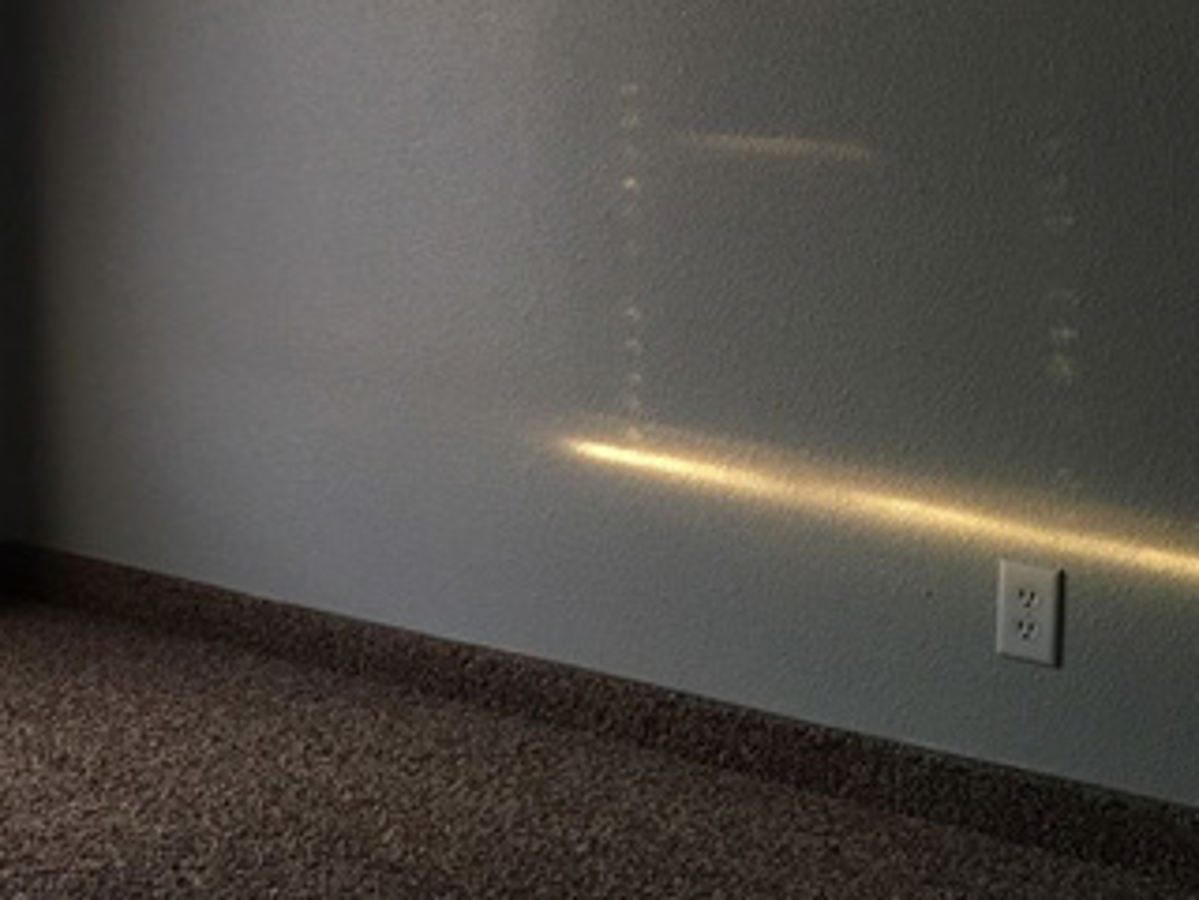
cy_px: 199
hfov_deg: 32.3
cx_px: 232
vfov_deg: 24.9
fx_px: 2009
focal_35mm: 58
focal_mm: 4.15
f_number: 2.2
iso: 125
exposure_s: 1/30
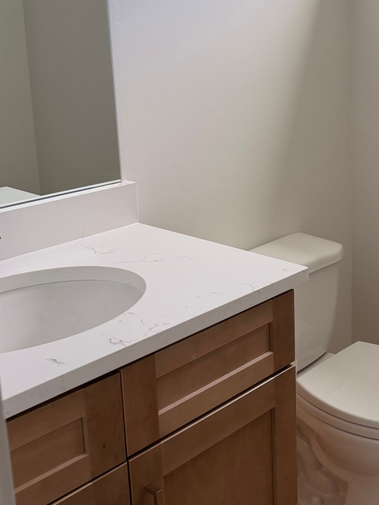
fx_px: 730
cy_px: 188
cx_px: 387
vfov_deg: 37.9
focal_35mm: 50
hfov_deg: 27.3
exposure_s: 1/205
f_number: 1.78
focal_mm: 6.76
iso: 125
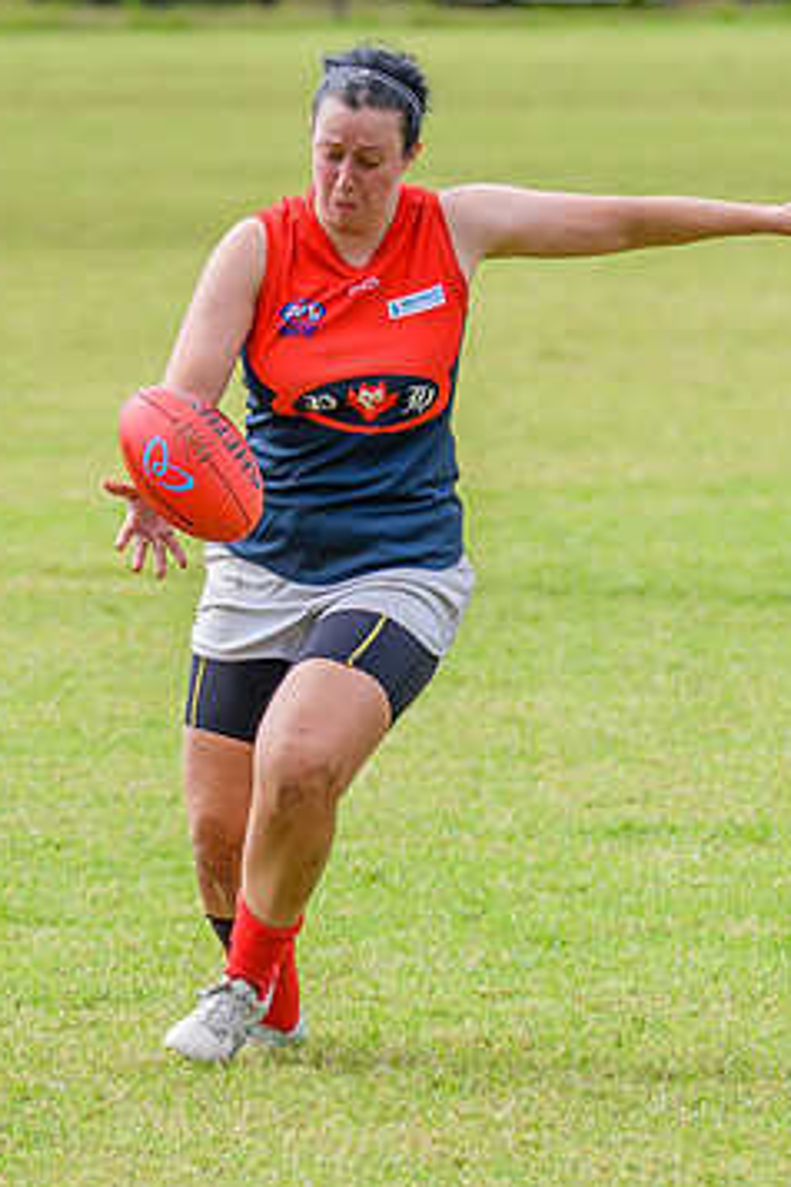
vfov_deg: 3.1
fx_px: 22047
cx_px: 508
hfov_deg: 2.1
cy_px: 523
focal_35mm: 669
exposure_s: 1/1600
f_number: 6.3
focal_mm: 240
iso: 800
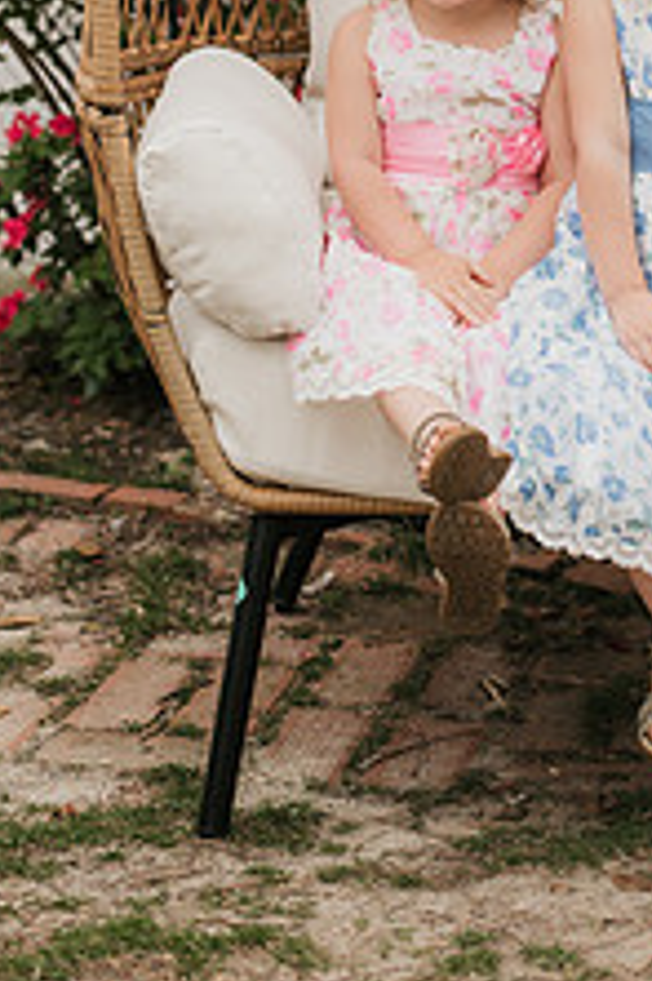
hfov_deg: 13.3
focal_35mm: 102
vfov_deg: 19.5
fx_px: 2775
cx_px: 603
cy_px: 0
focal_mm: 50
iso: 100
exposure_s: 1/640
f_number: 2.8
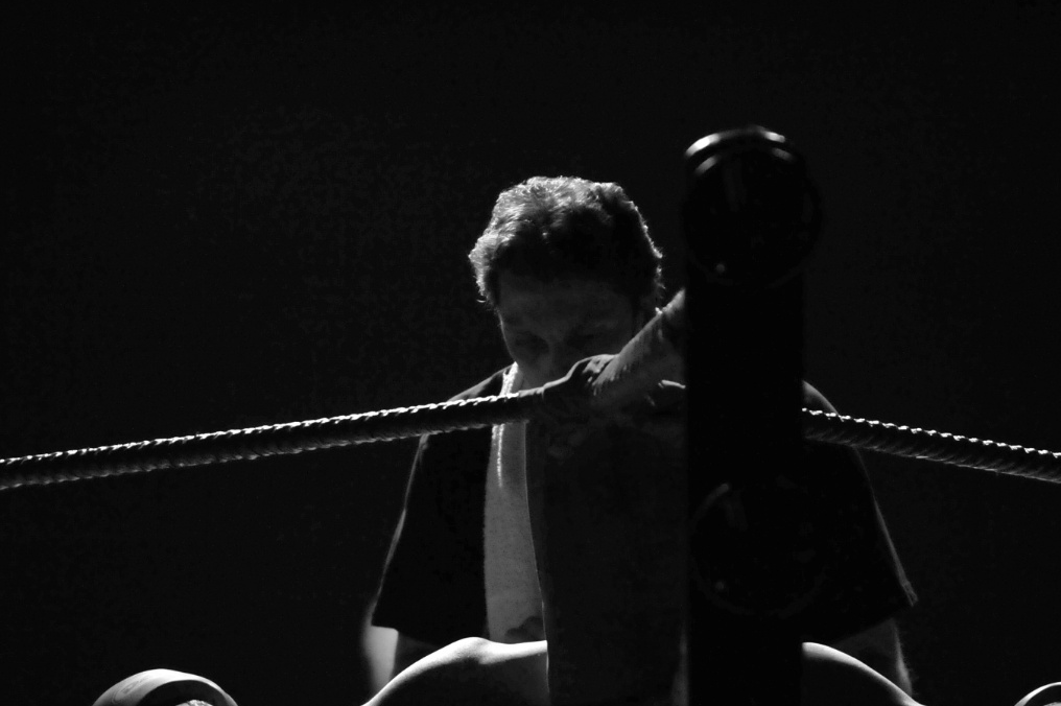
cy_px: 550
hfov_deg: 6.5
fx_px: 9277
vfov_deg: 4.4
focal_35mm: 315
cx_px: 551
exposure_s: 1/320
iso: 3200
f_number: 2.8
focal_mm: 200
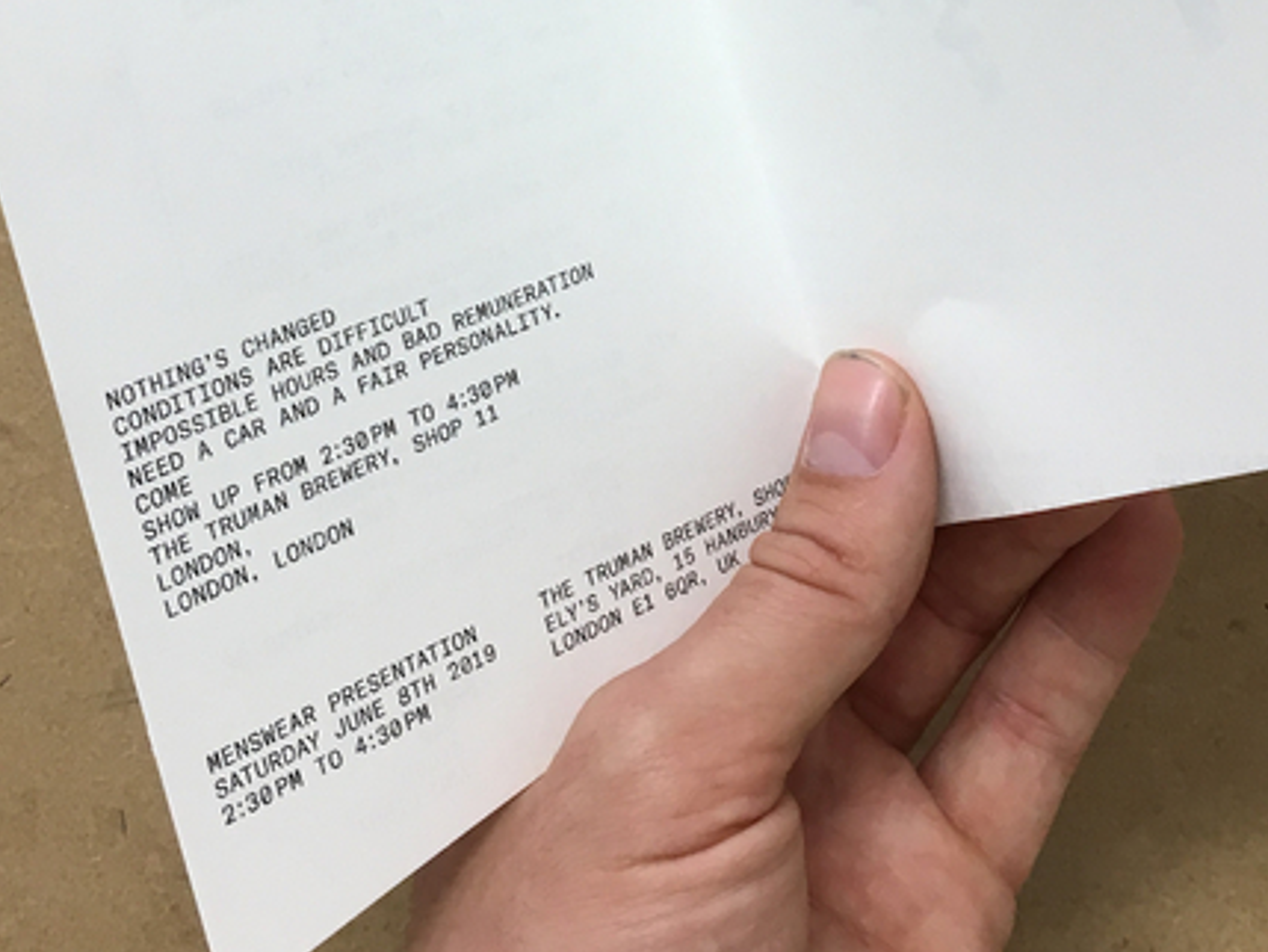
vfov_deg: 22.2
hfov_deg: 30.7
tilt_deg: -83.9
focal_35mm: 63
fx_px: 2308
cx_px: 672
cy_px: -53
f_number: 2.2
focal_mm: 4.15
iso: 32
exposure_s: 1/33
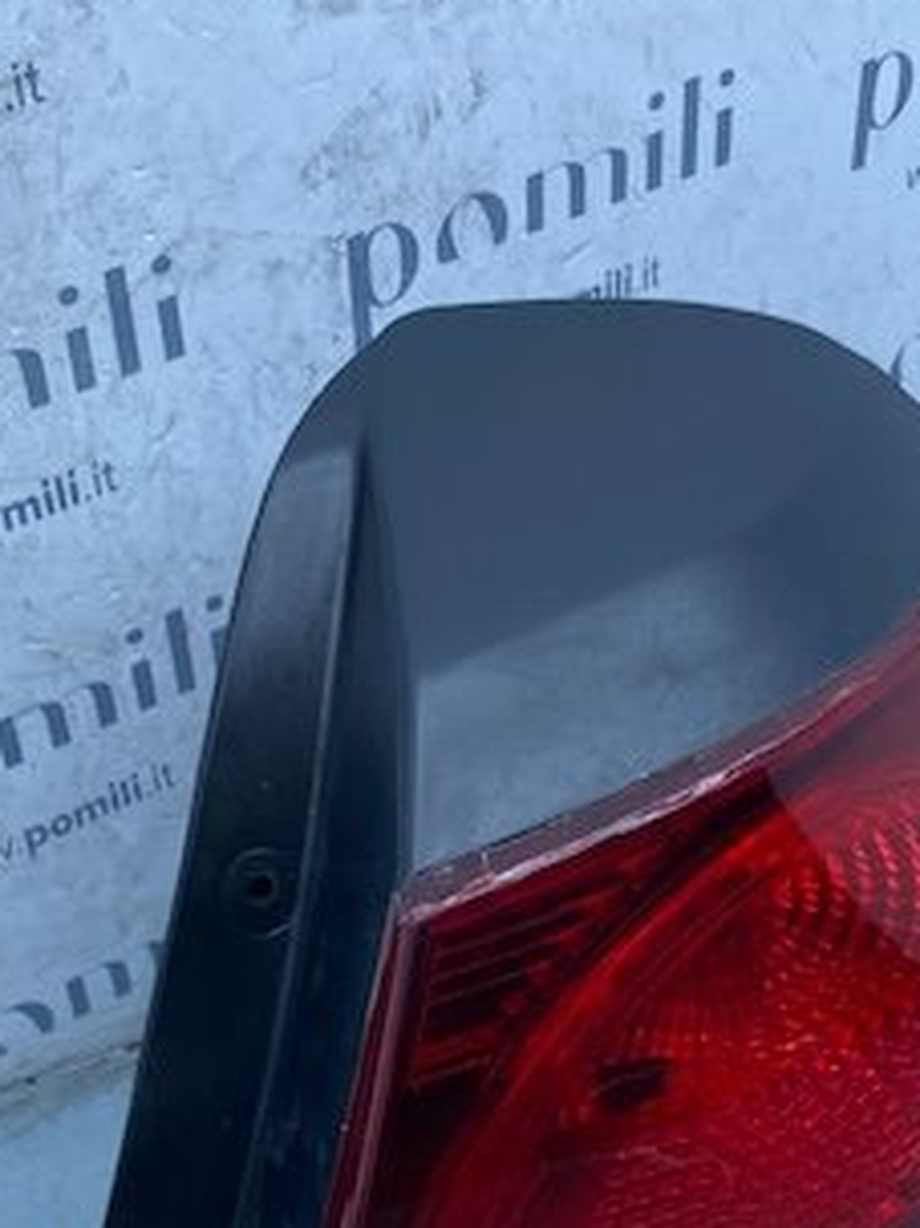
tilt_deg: -42.7
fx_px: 1950
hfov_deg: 26.5
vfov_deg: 32.4
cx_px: 559
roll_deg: -12.5
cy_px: 1204
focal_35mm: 55
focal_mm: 4.25
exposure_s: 1/733
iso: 32
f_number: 1.8
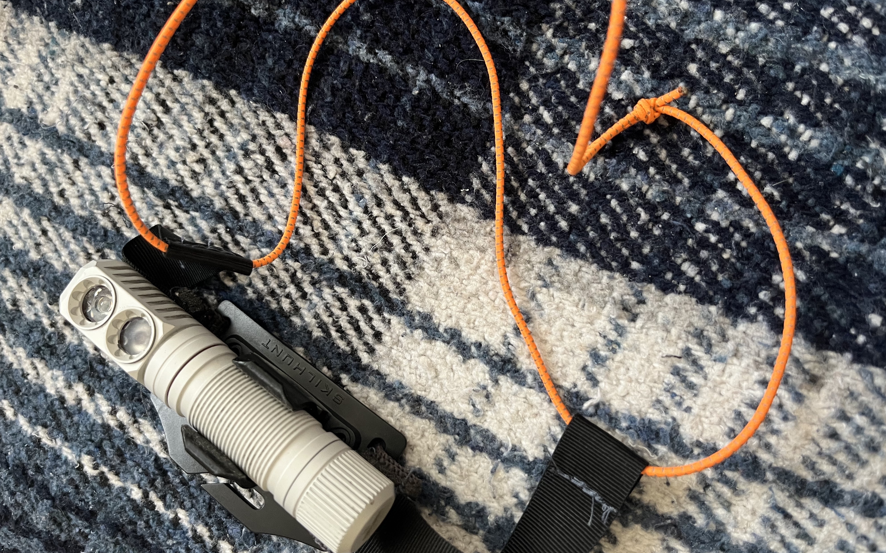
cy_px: 277
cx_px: 446
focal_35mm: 28
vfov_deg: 44.5
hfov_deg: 66.5
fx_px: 676
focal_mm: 5.1
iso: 200
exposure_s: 1/60
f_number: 1.6
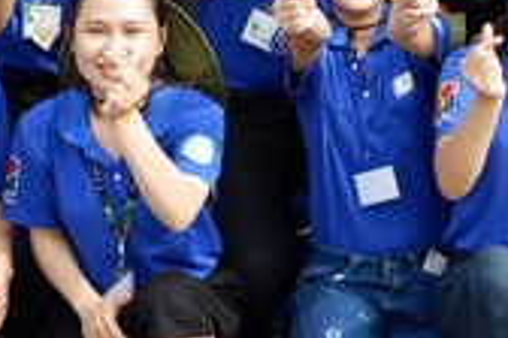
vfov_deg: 9.1
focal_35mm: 149
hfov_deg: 13.4
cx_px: 587
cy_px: -101
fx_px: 2102
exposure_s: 1/150
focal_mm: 26.9
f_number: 7.1
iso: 200
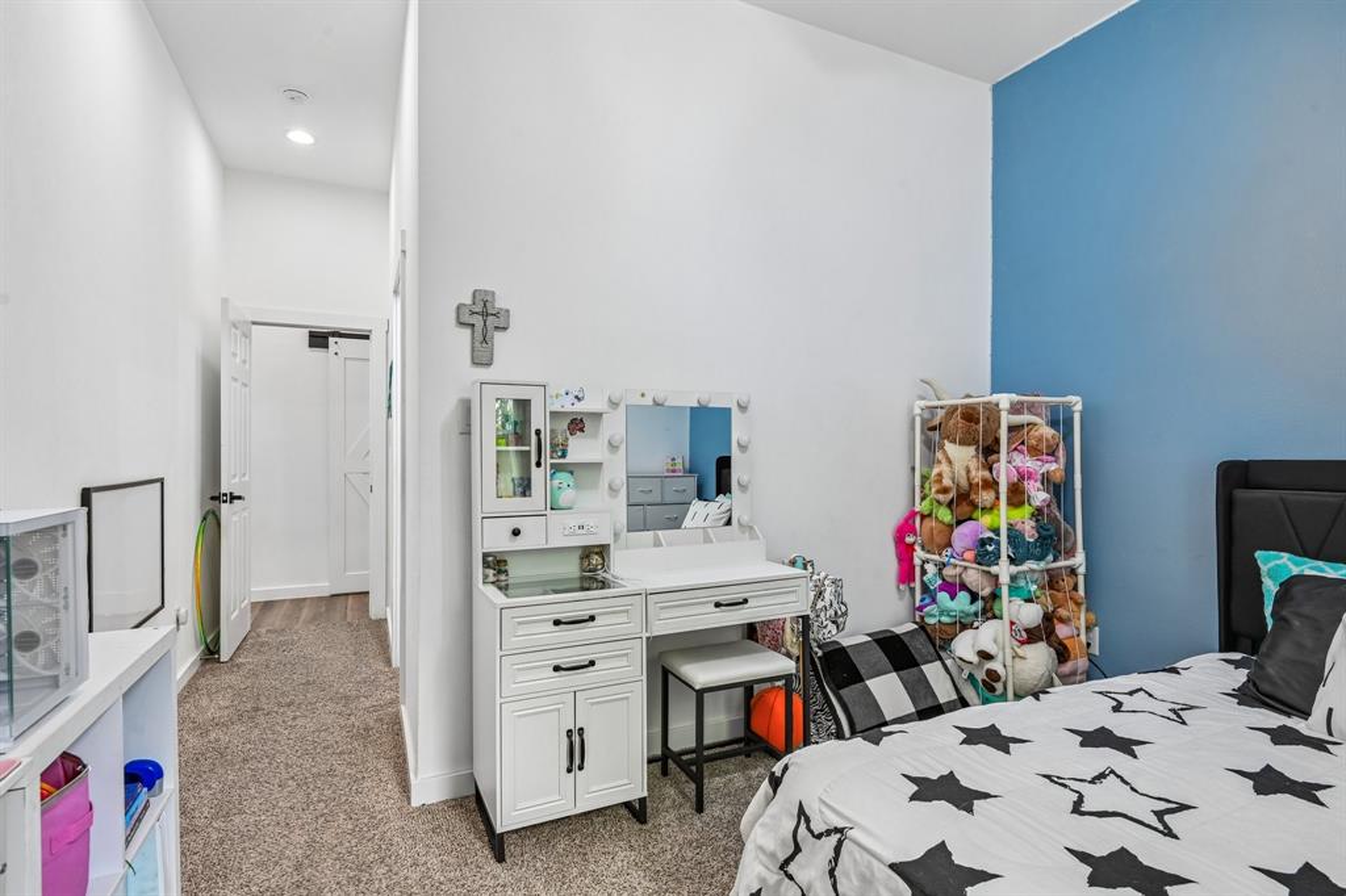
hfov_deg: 90.0
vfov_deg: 67.3
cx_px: 673
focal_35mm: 18
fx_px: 673
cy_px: 448
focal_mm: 18
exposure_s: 1/25
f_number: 8
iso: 400
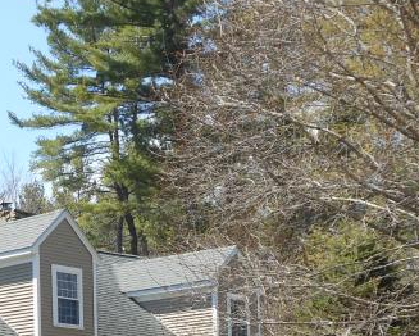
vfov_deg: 13.1
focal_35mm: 116
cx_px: -86
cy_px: 337
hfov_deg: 15.9
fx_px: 1439
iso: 80
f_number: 3.6
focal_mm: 6.8
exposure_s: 1/320
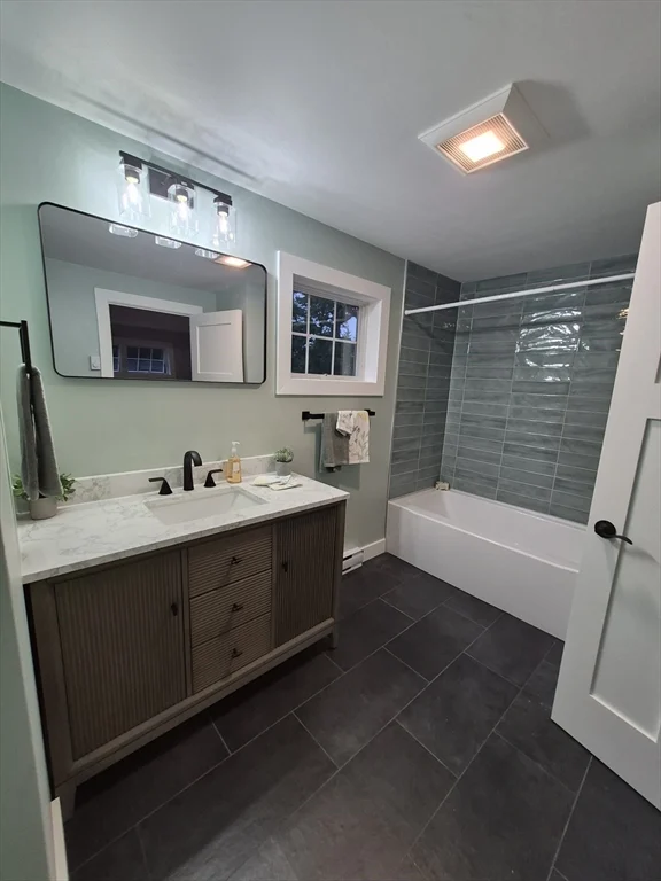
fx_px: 331
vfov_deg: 106.2
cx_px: 330
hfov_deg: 89.9
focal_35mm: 13
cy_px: 440
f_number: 2.2
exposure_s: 1/60
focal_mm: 1.74
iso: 100
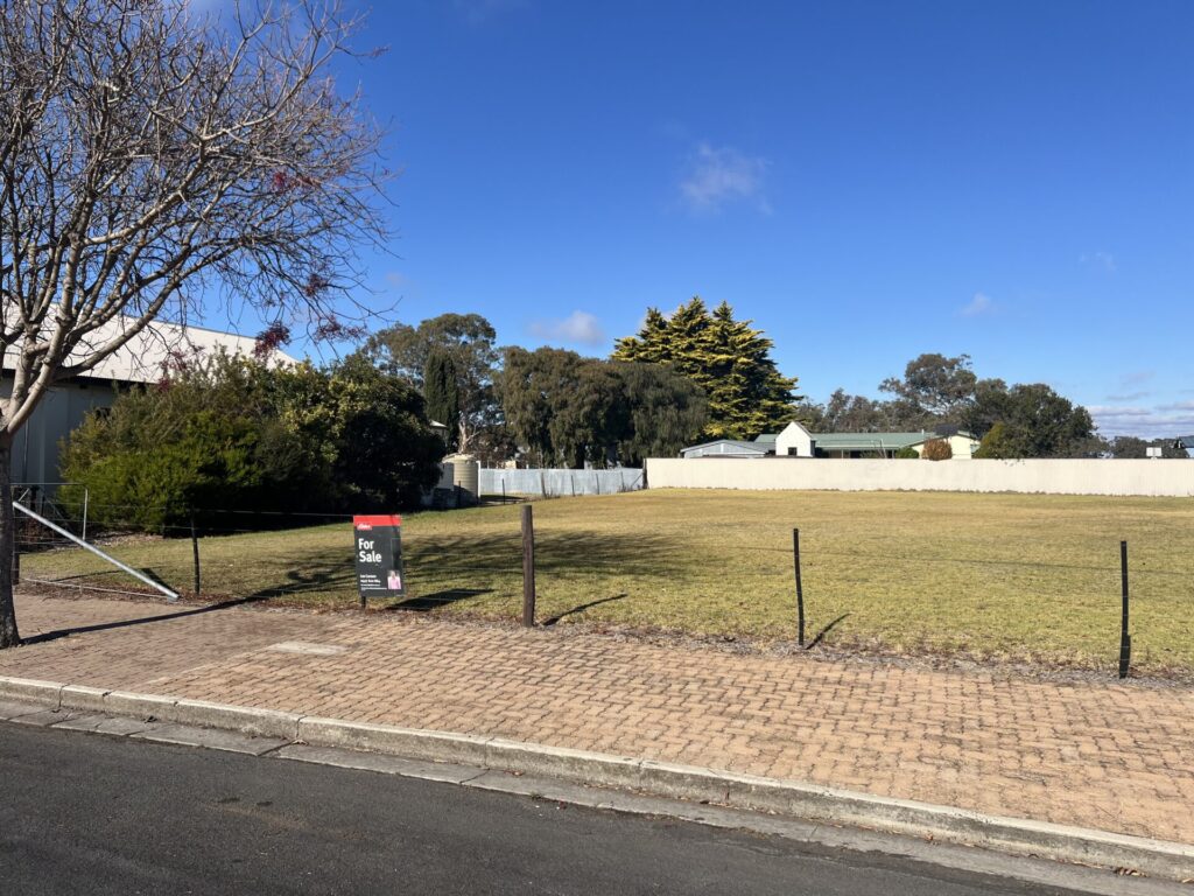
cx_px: 597
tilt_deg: +2.3
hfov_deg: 67.3
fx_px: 897
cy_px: 448
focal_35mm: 26
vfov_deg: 53.1
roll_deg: -0.5
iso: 50
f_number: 1.5
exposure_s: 1/5587
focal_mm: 5.7
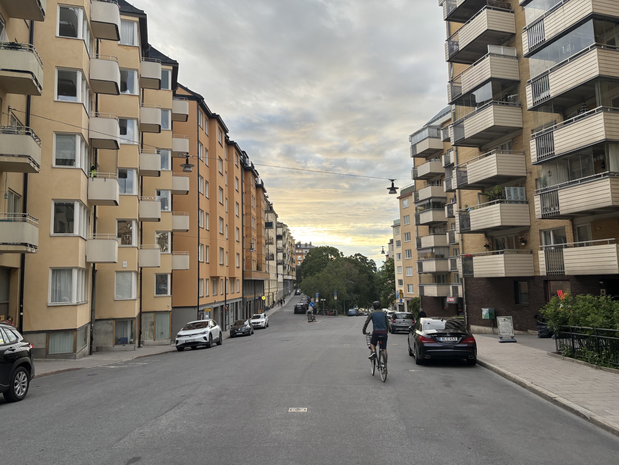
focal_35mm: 26
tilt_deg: +4.5
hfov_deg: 67.3
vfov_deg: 53.1
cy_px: 232
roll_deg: +0.9
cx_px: 310
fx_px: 465
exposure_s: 1/464
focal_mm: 5.96
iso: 50
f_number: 1.6
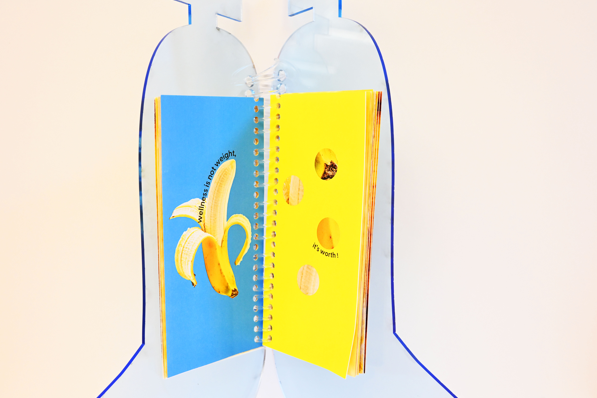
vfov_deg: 32.6
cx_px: 292
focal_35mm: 41
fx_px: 680
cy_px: 200
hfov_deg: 47.4
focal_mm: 40
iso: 2000
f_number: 8
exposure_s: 1/60
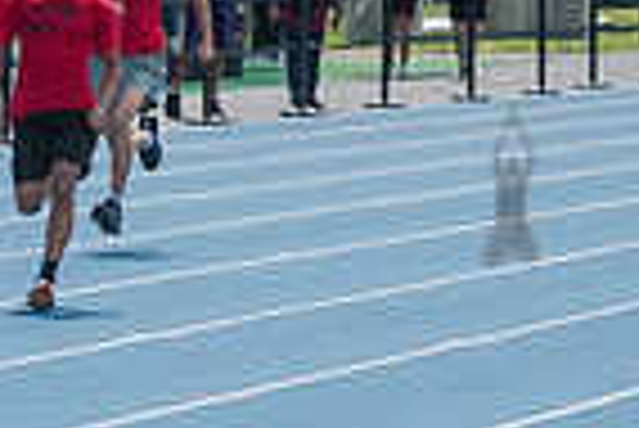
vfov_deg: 2.6
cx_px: 17
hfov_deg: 3.8
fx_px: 9524
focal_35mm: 536
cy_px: 76
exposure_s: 1/1600
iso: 160
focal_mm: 105
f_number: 5
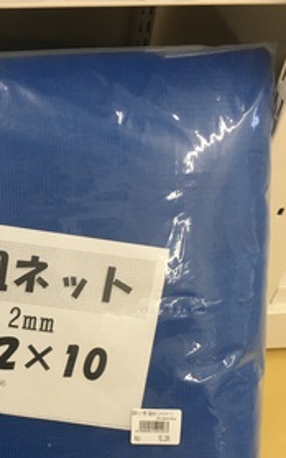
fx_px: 587
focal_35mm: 47
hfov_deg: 26.5
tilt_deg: -48.6
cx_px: 31
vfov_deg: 42.3
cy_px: 293
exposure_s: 1/30
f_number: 2.2
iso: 25
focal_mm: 4.15
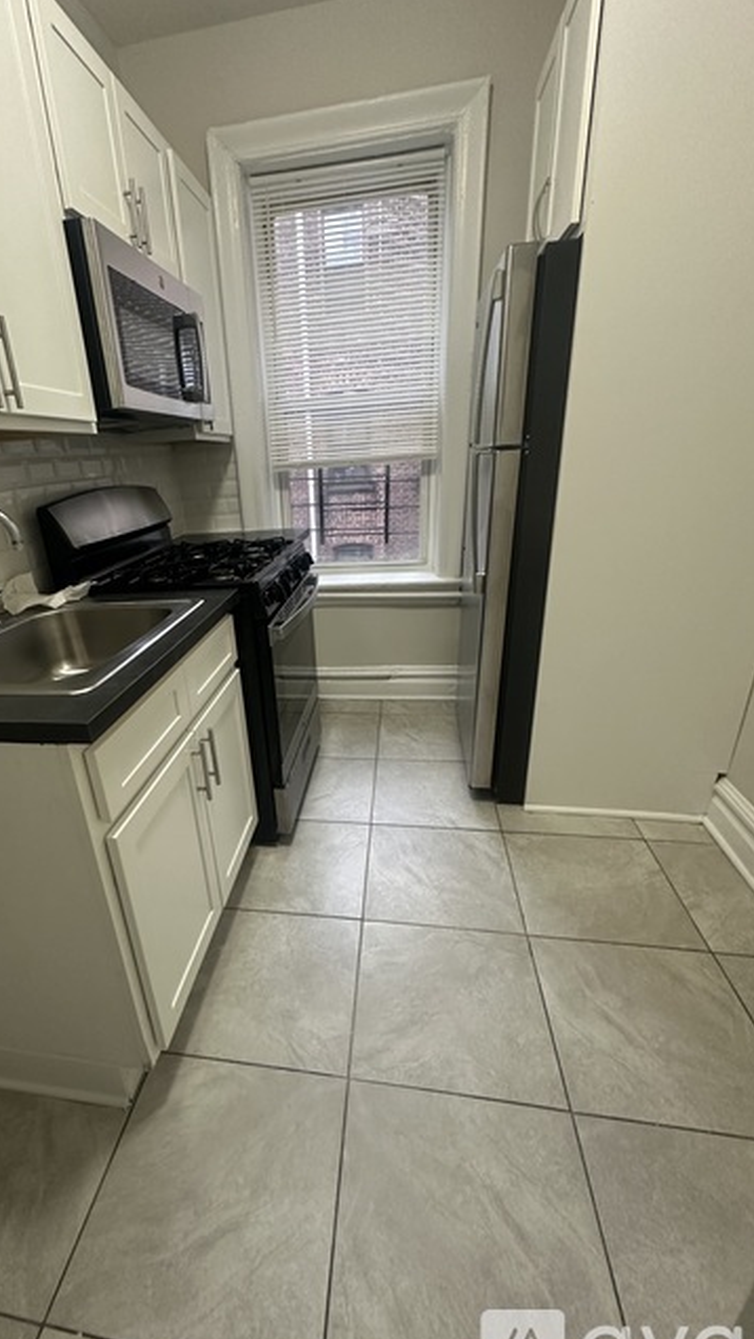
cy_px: 692
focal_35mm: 16
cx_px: 295
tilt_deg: -22.6
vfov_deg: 99.3
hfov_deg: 66.3
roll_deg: +4.4
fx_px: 568
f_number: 2.2
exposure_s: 1/60
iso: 320
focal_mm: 2.22
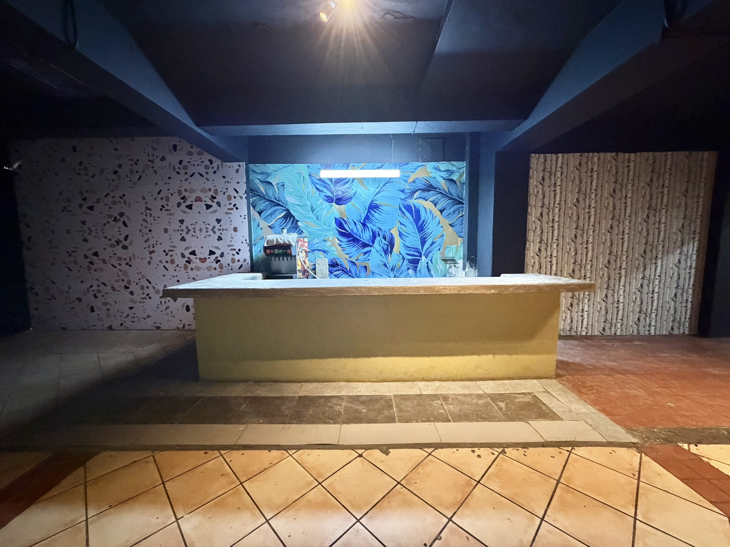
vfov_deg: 85.7
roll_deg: +1.0
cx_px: 365
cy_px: 274
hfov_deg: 102.1
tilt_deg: -5.7
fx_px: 295
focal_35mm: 14
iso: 1000
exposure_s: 1/40
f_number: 2.2
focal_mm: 2.22
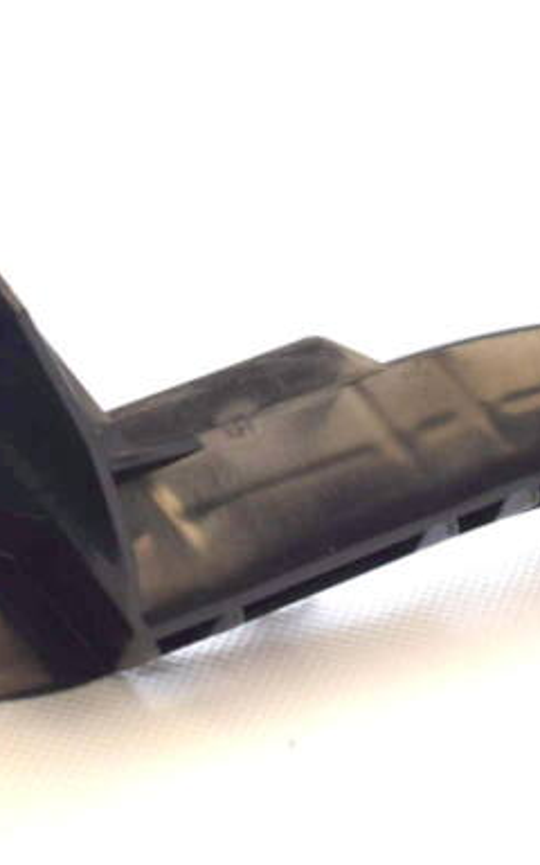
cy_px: 349
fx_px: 3085
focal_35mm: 131
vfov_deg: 15.9
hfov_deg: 9.9
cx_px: 616
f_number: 8
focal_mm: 22
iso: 320
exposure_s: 1/250
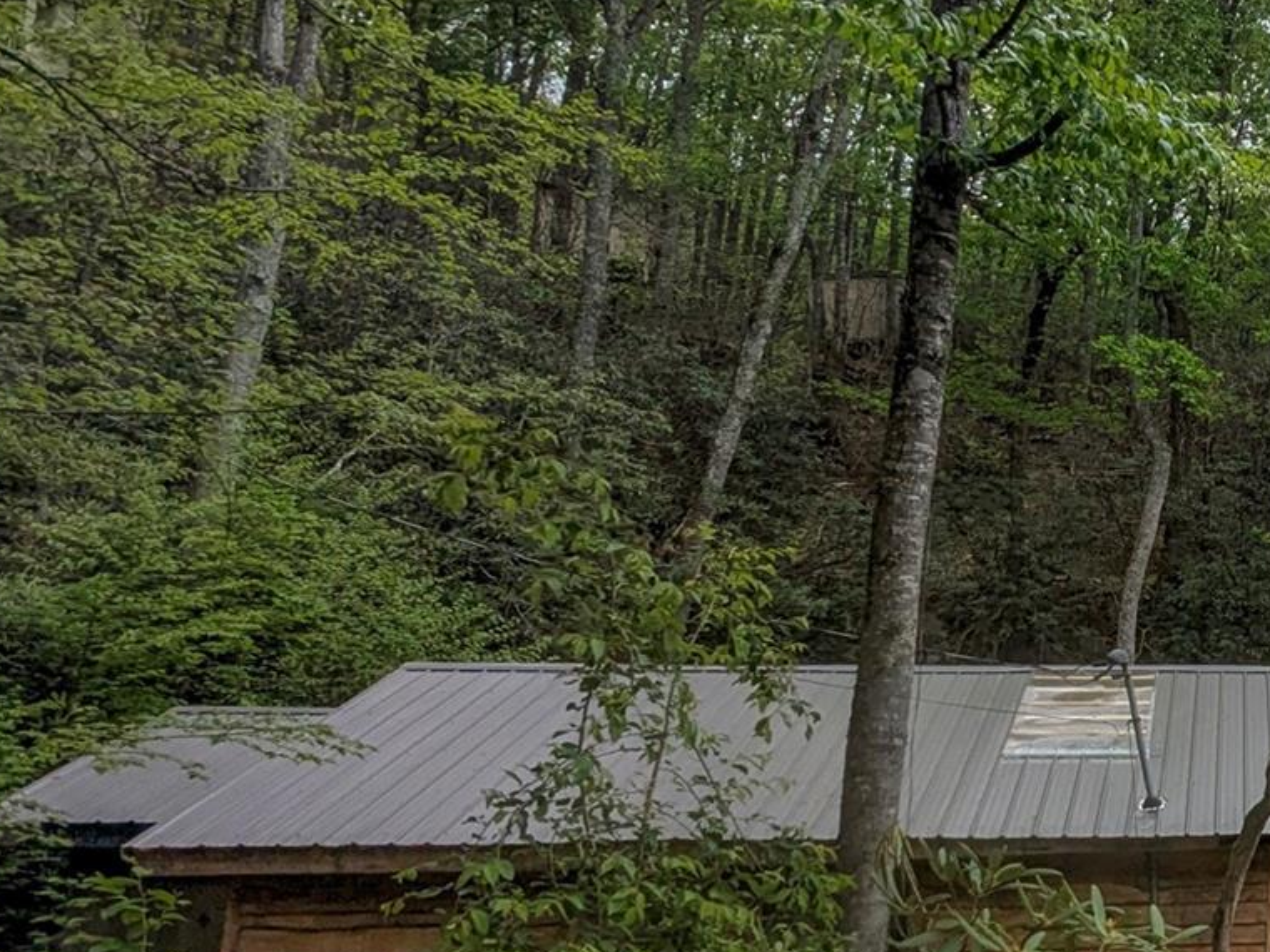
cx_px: 1603
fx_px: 1578
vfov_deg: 33.6
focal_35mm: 43
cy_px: 521
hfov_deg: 33.5
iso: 55
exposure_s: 1/1859
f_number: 2.2
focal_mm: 2.35
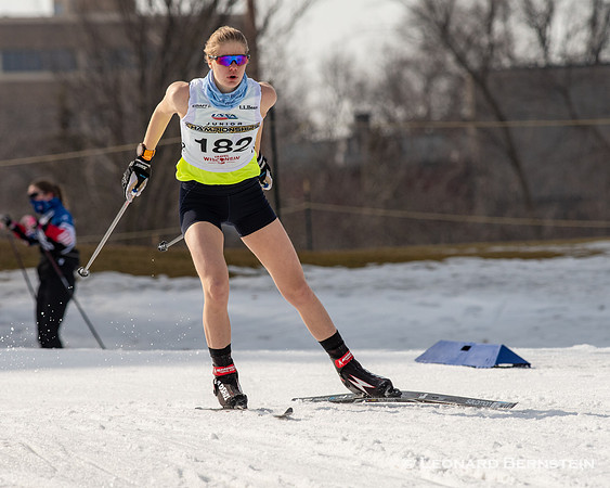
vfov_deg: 3.0
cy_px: 250
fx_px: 9387
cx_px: 257
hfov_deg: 3.7
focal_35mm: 520
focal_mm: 300
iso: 400
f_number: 7.1
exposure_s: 1/2000
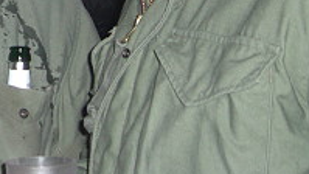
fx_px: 967
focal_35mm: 118
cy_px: -97
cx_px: -94
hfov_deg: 17.1
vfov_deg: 9.9
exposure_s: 1/60
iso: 200
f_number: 2.8
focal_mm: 7.9
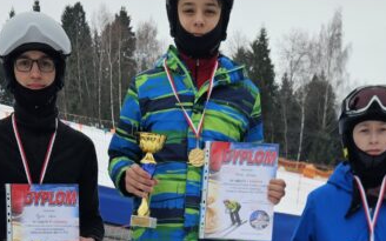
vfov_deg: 16.0
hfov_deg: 27.1
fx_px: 800
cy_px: 340
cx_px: 177
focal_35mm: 76
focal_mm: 5.4
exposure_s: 1/709
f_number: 1.8
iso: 25
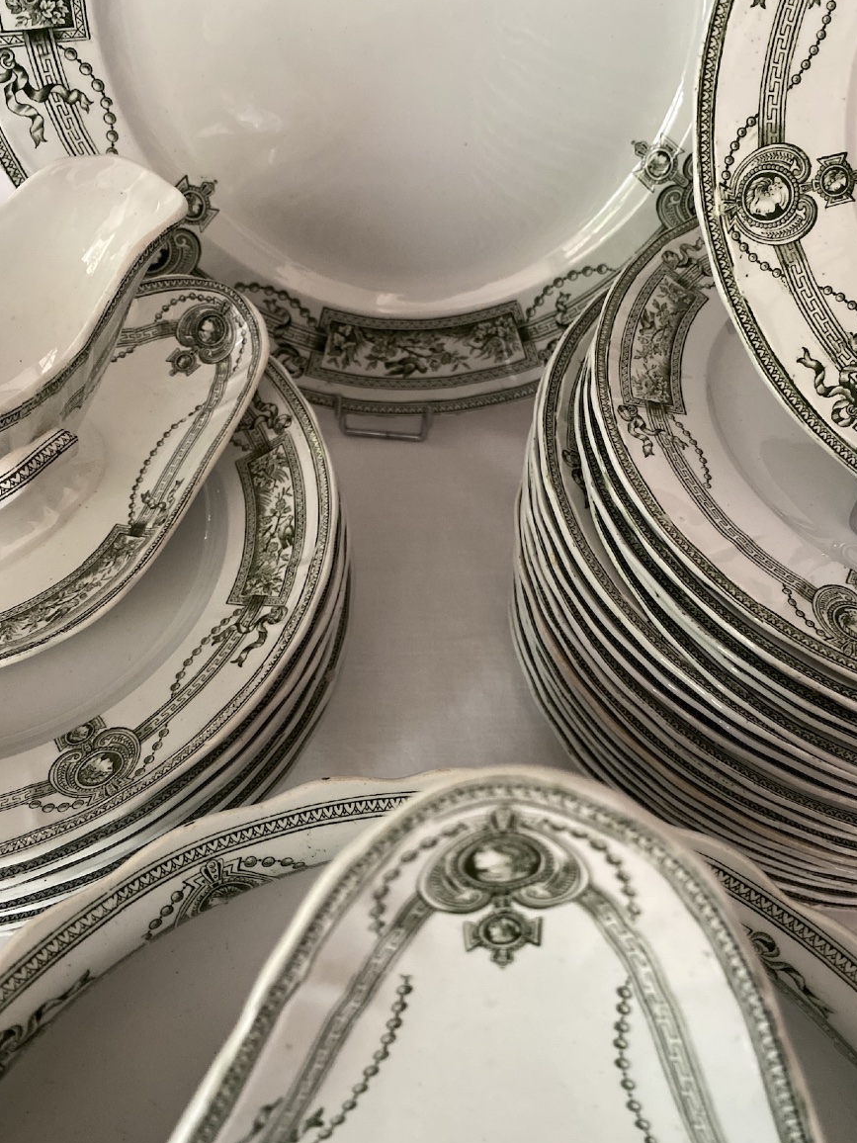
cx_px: 428
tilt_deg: -55.6
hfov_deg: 51.4
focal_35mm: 27
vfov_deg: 65.3
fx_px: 891
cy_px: 587
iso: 640
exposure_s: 1/37
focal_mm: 4.25
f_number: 1.8
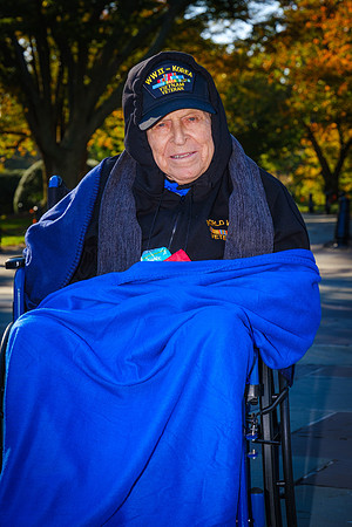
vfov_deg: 24.5
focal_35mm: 83
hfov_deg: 16.5
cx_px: 176
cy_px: 264
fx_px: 1217
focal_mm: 55.1
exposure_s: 1/400
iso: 400
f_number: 5.6
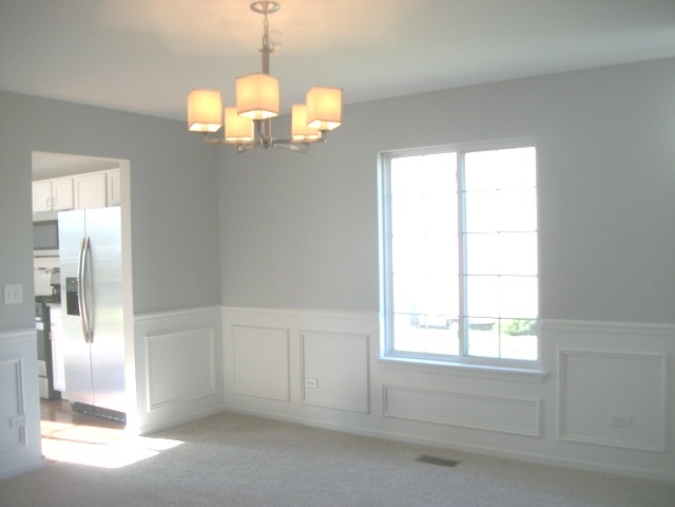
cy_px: 254
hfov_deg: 56.8
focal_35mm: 32
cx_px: 338
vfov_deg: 44.2
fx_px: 624
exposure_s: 1/125
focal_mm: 5.7
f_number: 2.9
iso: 80
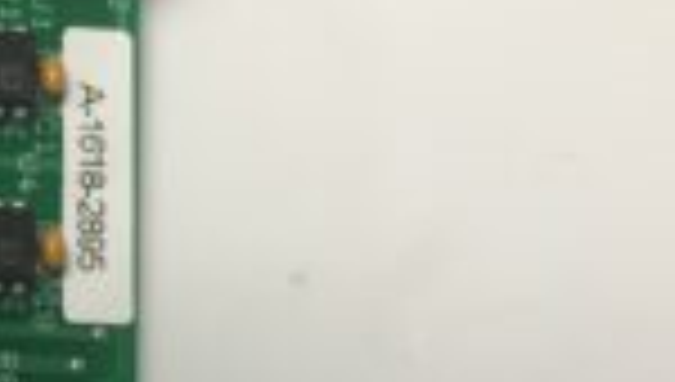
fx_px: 2259
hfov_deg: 16.5
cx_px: -54
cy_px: 481
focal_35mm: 126
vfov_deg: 9.5
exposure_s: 1/30
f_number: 2.2
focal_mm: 4.15
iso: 80
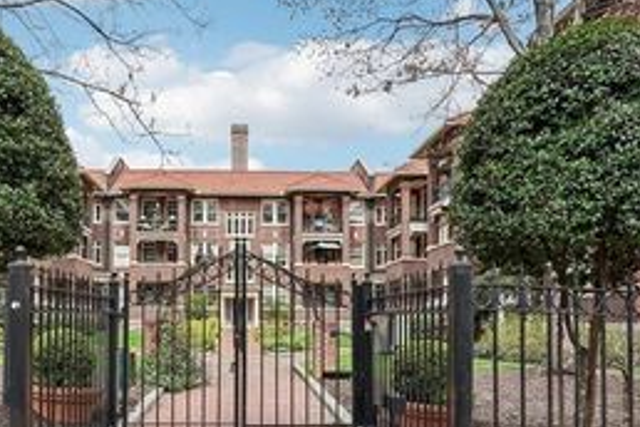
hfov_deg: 59.4
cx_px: 233
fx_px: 551
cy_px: 302
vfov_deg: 41.5
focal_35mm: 31
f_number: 8
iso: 800
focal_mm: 16
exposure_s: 1/1250
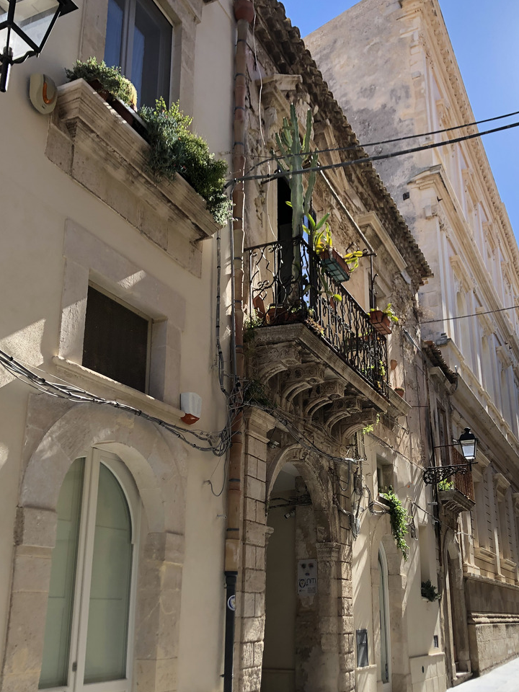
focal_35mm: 35
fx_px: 700
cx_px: 293
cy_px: 412
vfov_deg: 52.3
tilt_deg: +17.9
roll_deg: +0.6
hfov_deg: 40.6
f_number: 1.8
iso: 20
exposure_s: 1/725
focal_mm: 4
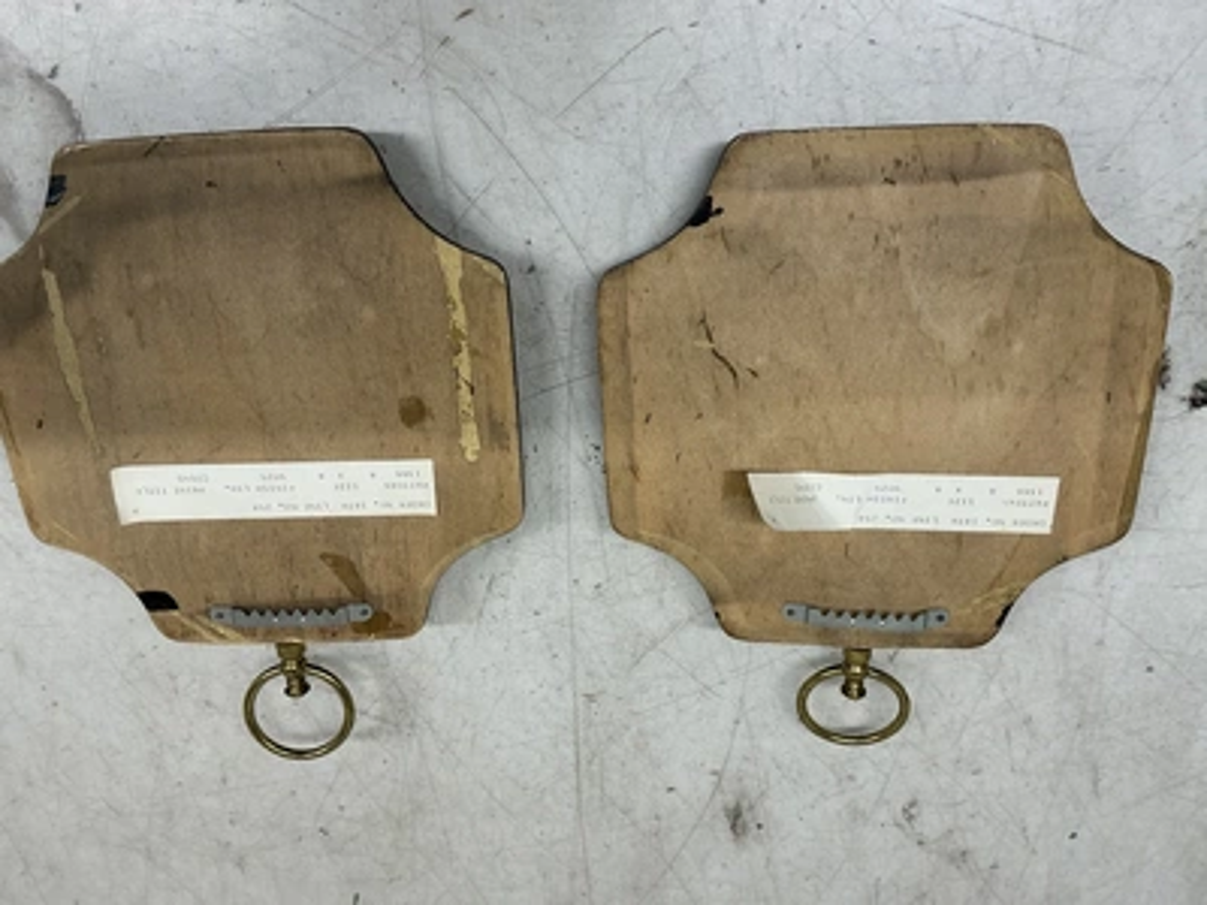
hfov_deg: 63.4
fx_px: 976
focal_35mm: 28
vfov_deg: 49.7
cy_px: 452
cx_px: 604
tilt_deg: -69.6
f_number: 1.8
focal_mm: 3
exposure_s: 1/120
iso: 32
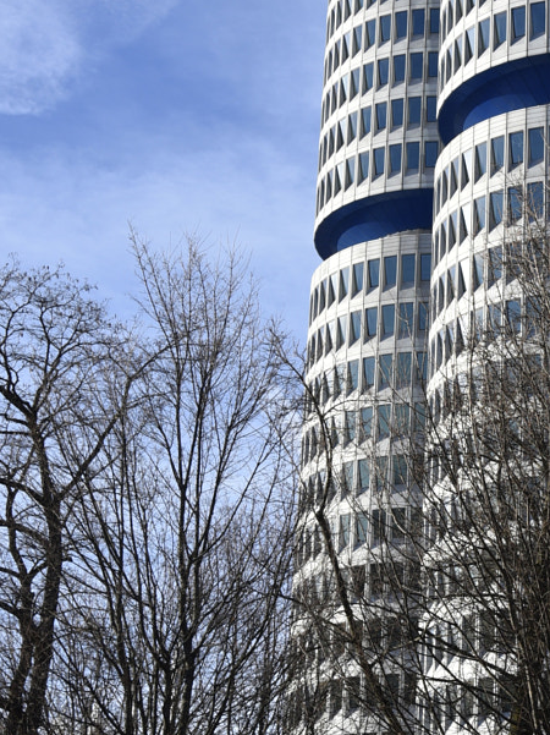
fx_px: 1739
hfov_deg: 17.3
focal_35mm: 82
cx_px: 631
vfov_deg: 23.9
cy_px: 358
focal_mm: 32
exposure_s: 1/250
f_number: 8
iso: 200
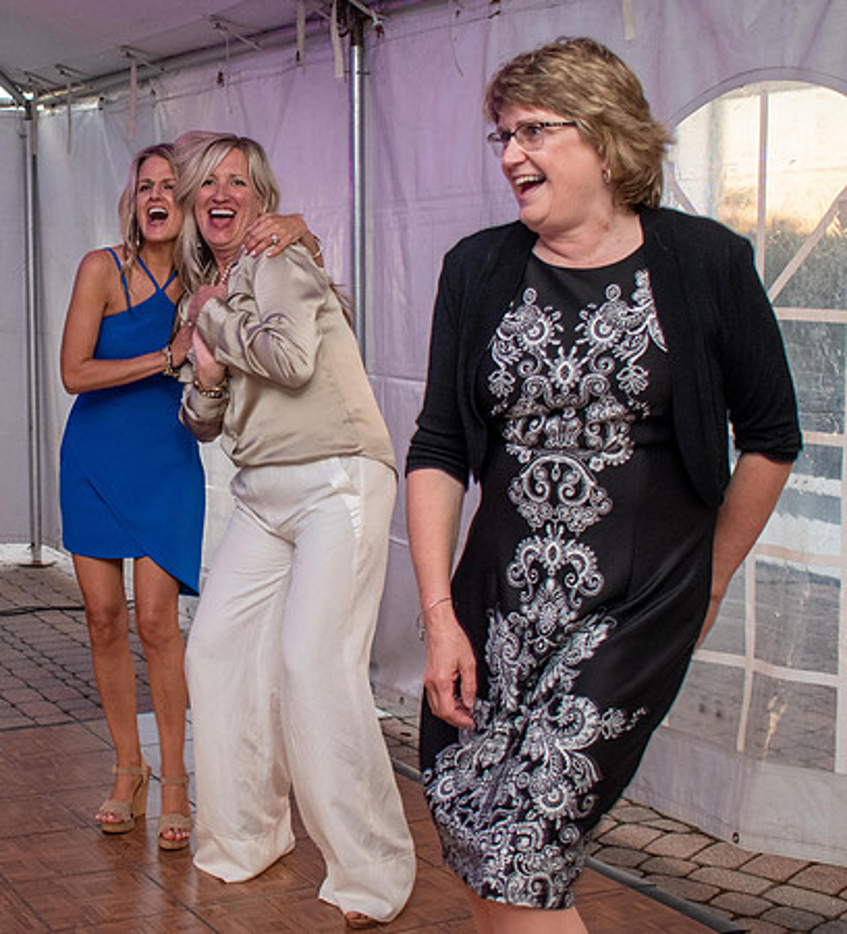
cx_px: 169
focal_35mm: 59
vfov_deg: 30.4
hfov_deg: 27.2
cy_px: 363
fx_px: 1712
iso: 1100
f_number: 4
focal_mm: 24
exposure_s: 1/60
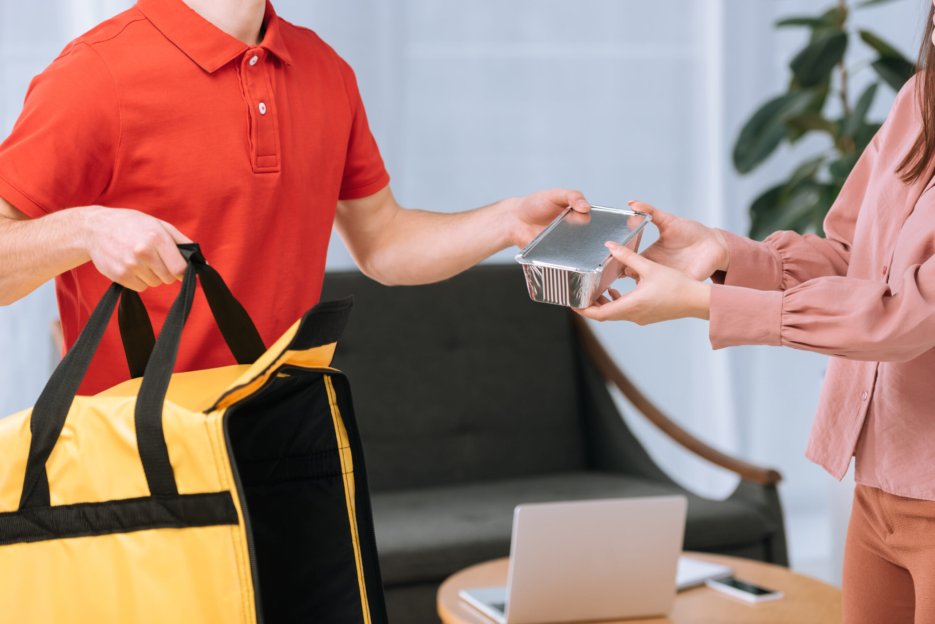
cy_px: 312
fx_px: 2650
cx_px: 468
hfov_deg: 20.0
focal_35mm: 102
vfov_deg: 13.4
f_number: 3.5
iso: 125
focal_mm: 102
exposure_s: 1/200
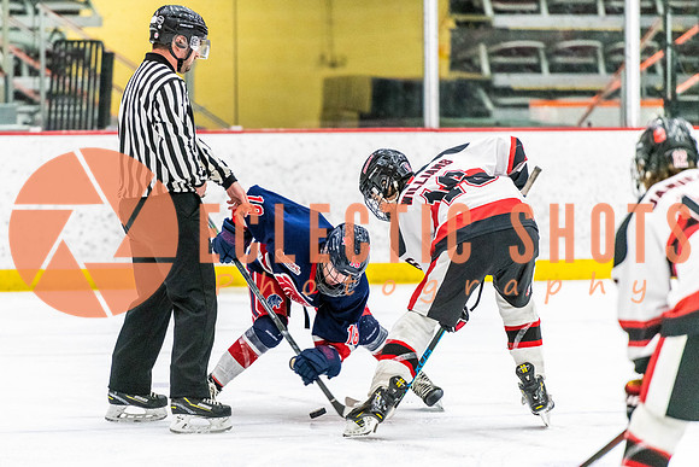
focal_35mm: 242
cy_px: 258
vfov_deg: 5.7
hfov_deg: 8.5
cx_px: 295
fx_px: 4697
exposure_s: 1/640
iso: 3200
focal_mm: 200
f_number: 2.8
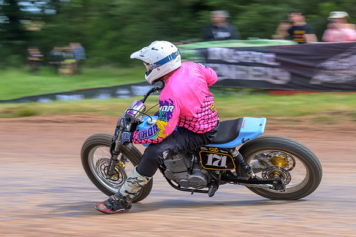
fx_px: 1552
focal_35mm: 157
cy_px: 118
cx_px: 178
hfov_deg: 13.1
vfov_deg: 8.7
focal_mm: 105
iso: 110
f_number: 9
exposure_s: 1/125
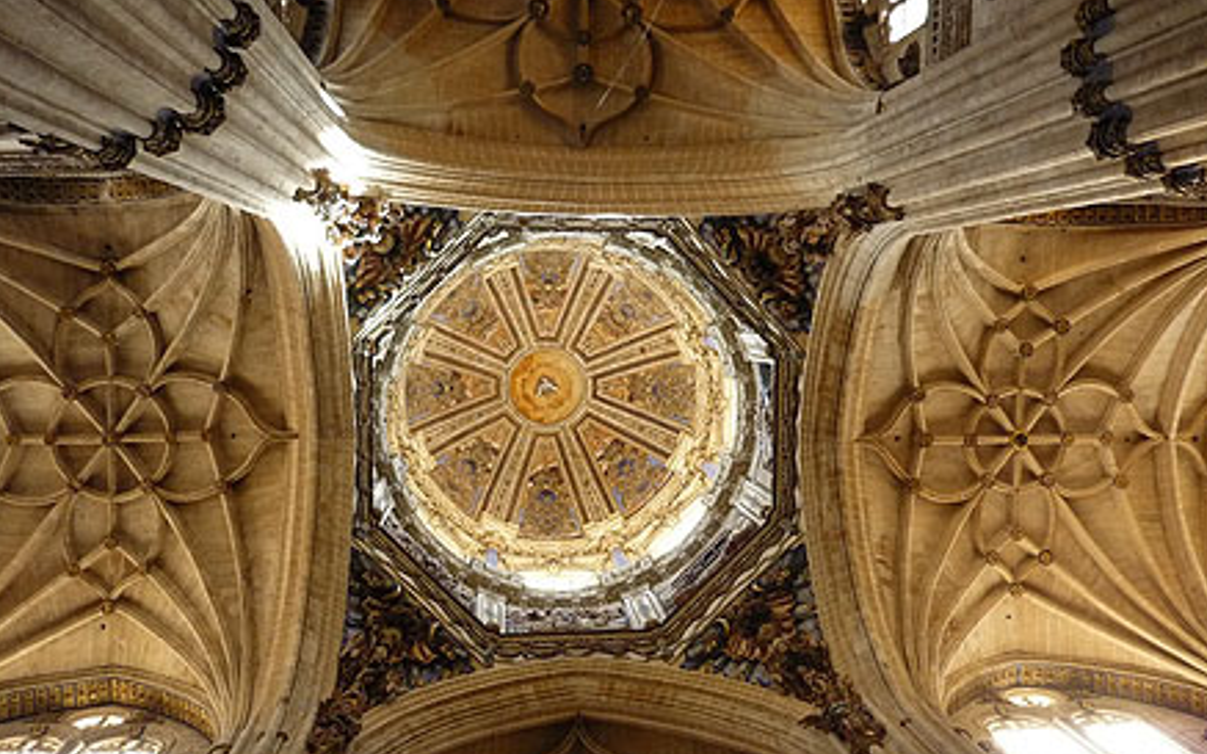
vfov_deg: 35.2
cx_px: 610
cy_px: 443
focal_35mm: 36
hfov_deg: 54.0
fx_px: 1184
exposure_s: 1/30
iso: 400
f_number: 2.8
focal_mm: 5.5
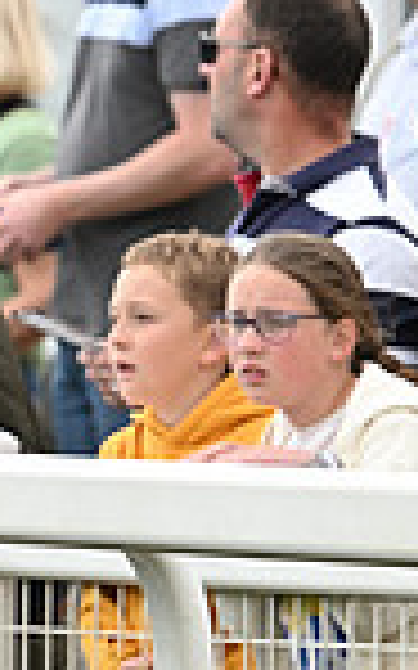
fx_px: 14504
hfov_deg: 1.6
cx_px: -845
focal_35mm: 795
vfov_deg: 2.6
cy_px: 110
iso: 400
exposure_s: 1/400
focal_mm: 200
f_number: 5.6
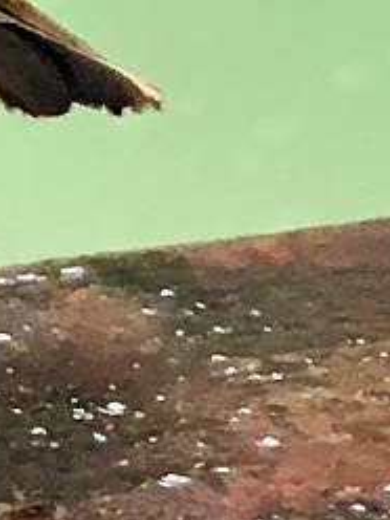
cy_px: -438
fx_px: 2809
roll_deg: +2.5
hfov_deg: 7.6
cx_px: -447
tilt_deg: -16.2
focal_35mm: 187
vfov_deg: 10.0
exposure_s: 1/33
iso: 50
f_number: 2.2
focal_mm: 4.15
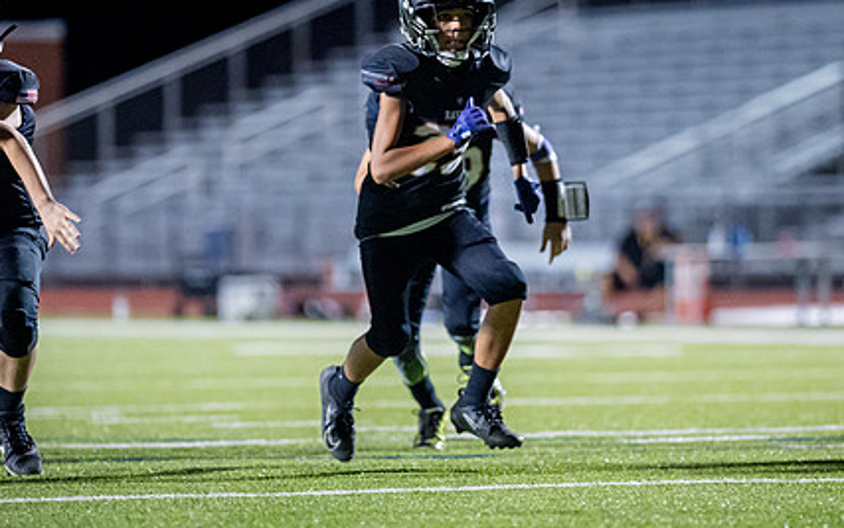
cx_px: 472
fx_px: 6901
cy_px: 197
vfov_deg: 4.4
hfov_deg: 7.0
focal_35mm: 300
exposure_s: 1/1250
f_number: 1.8
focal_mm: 135
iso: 3200
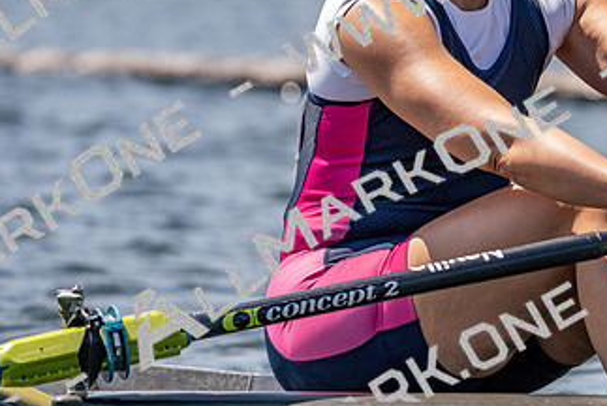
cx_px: 515
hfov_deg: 4.0
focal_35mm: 513
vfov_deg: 2.7
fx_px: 8657
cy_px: 80
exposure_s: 1/2000
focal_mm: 286
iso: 320
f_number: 5.6
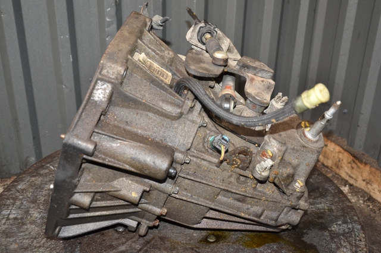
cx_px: 190
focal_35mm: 42
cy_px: 126
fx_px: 444
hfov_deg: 46.4
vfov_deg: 31.9
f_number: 5
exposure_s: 1/60
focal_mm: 28
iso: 800
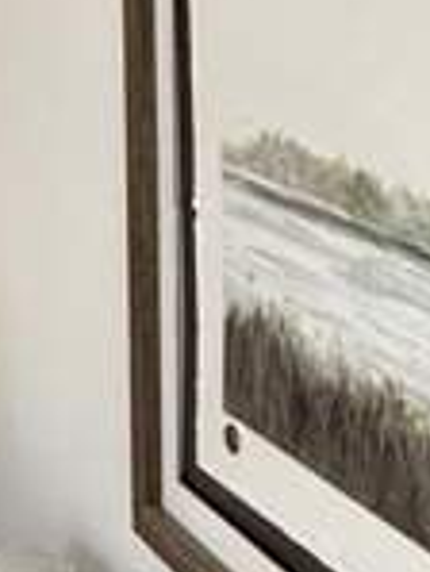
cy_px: 50
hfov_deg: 9.3
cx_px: -1067
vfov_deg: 19.2
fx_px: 1654
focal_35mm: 100
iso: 200
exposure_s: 1/120
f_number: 2.2
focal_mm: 2.22
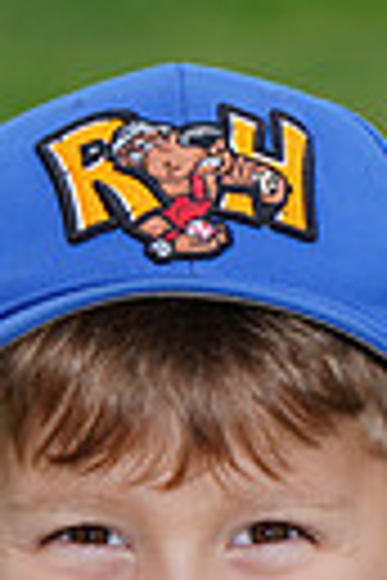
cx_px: 223
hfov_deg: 1.5
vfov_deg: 2.3
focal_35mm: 899
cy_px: 967
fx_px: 14495
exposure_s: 1/200
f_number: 9
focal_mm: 200
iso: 160
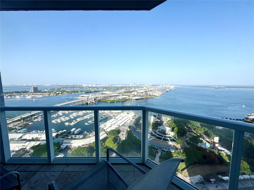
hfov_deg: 102.1
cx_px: 127
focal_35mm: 14
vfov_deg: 85.7
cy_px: 95
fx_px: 103
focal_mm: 2.22
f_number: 2.2
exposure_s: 1/2273
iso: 50
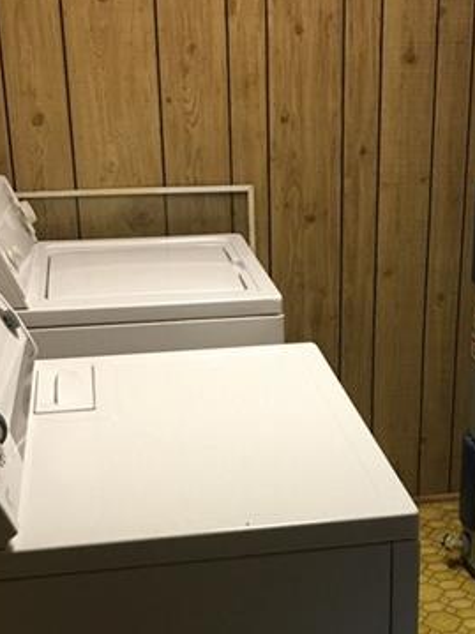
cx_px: 344
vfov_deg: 30.7
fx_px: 1135
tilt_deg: -22.5
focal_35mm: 62
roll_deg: -0.4
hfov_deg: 23.4
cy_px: 470
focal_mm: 4.15
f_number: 2.2
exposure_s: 1/15
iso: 50
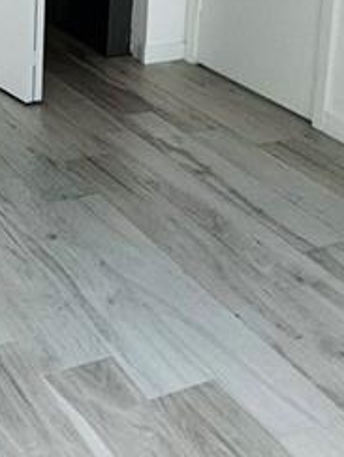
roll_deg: -1.9
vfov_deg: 25.4
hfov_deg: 21.0
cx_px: 53
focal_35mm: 69
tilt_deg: -9.2
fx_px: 912
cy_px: -85
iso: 200
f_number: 2.2
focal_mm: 2.22
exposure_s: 1/120
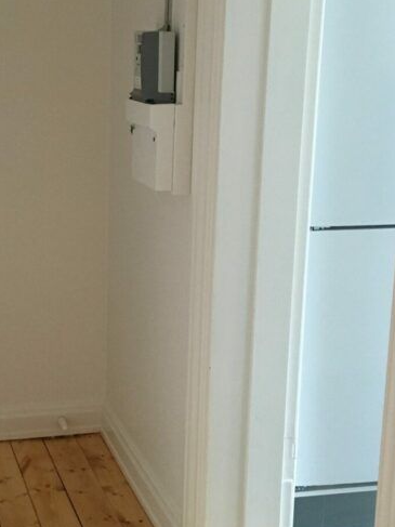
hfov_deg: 23.2
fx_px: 928
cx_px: 15
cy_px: 237
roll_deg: -0.2
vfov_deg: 31.7
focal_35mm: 61
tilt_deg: -12.3
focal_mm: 4.15
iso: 200
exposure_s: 1/20
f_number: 2.2
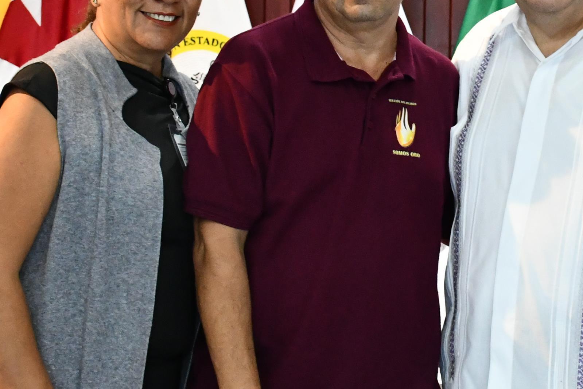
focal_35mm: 94
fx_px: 1522
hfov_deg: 21.3
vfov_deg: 14.5
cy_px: 109
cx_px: 499
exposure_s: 1/60
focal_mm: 24
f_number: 6.3
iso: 4000
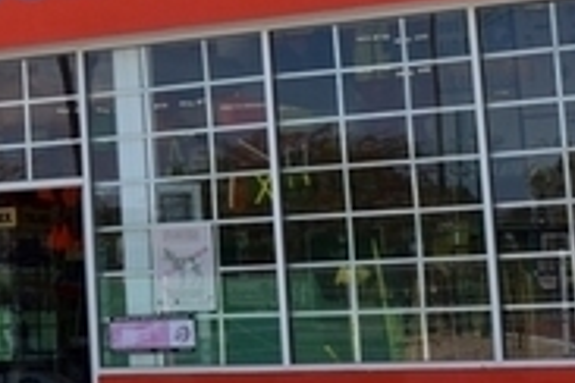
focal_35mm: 132
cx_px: -352
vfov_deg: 10.3
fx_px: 2110
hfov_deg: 14.2
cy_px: -19
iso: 200
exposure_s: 1/320
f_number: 9
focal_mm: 21
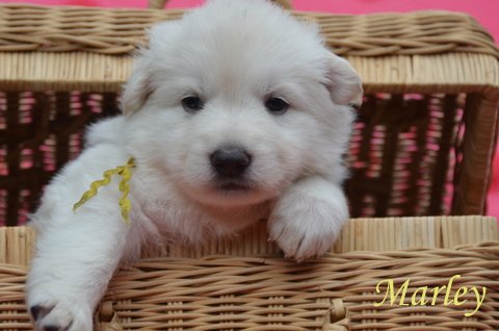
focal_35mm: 285
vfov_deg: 4.8
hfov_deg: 7.2
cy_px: 166
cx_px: 250
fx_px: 3943
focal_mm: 190
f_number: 5.6
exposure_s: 1/1000
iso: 400
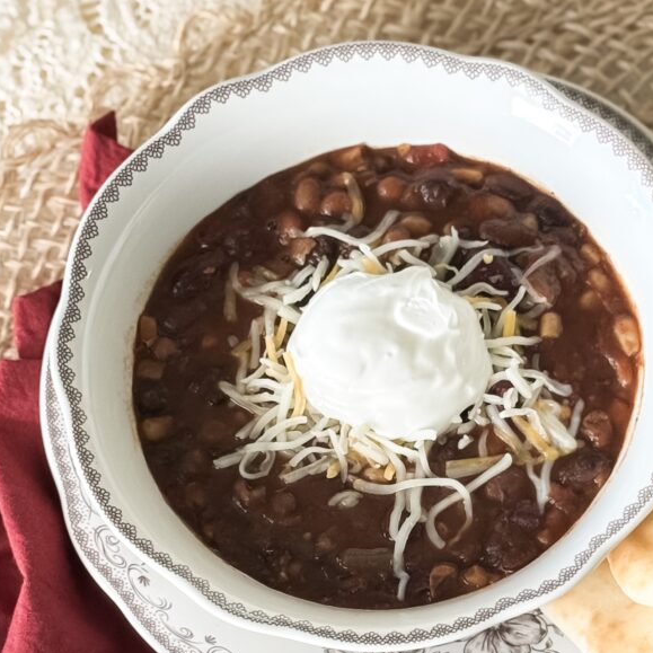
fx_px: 1601
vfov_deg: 22.9
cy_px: 460
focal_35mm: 75
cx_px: 412
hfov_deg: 23.0
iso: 125
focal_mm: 6.76
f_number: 1.8
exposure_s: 1/60
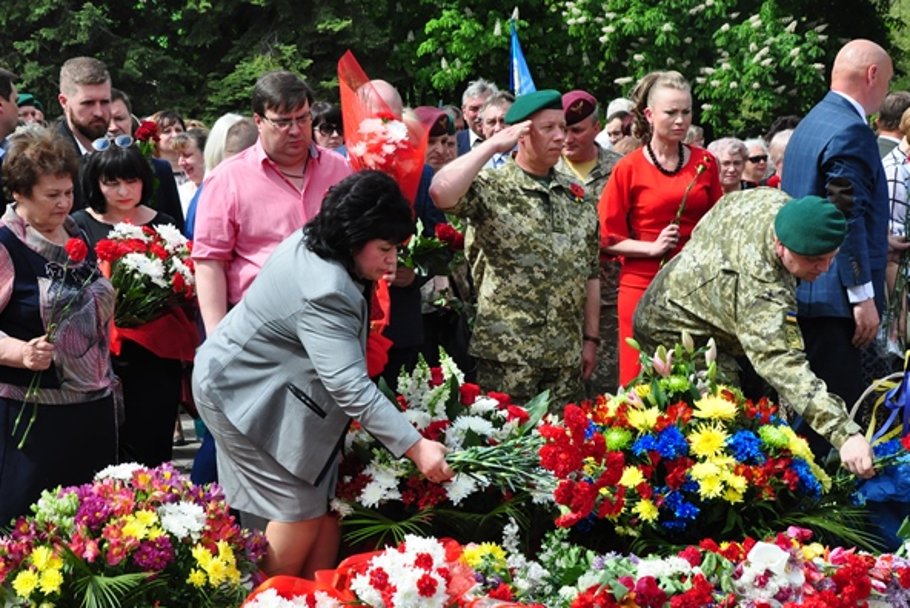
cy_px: 306
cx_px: 455
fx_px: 1997
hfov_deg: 25.7
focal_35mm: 79
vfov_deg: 17.3
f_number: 10
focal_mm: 52
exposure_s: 1/1000
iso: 800
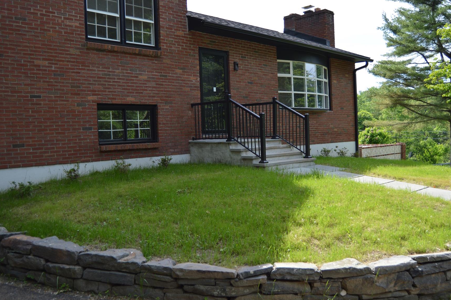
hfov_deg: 58.8
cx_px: 231
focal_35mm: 32
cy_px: 150
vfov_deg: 41.0
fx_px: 400
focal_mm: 18
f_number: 4
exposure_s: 1/400
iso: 100
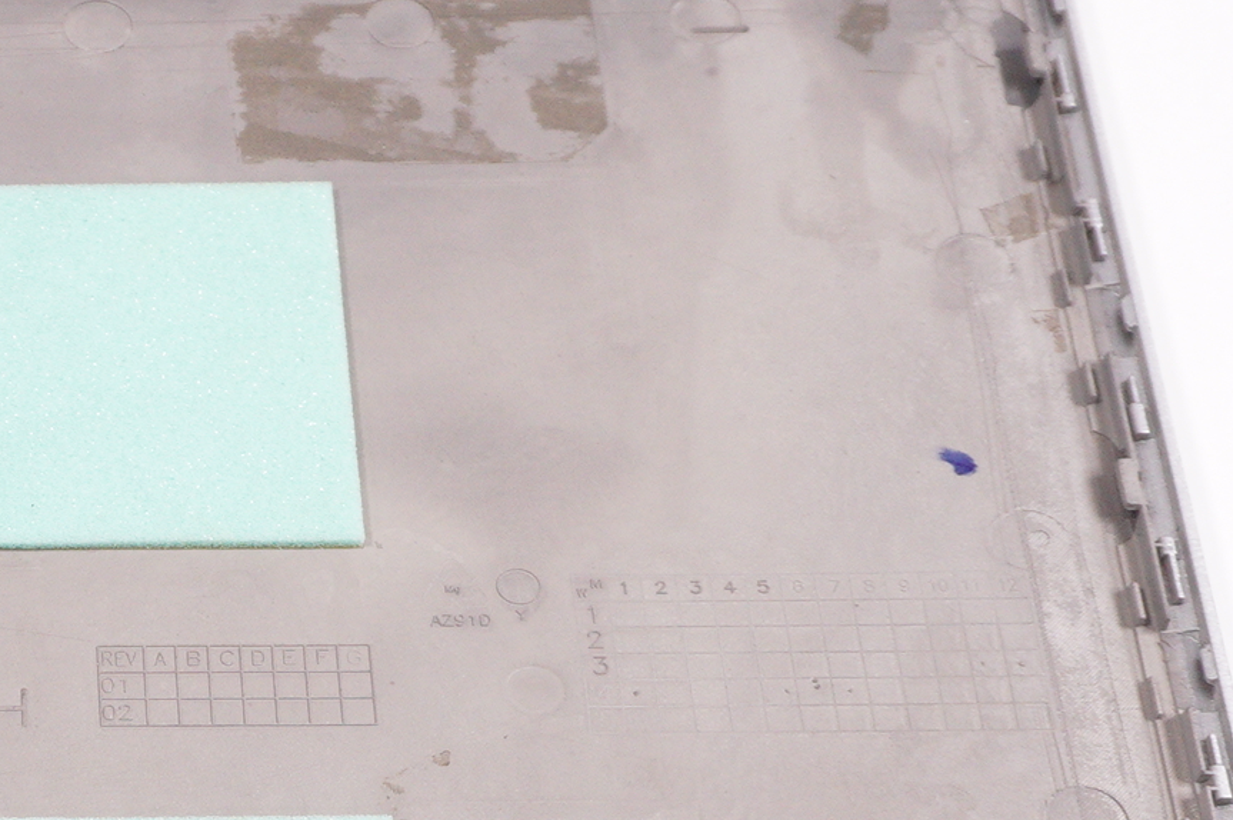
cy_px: 863
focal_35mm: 110
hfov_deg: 17.3
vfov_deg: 12.3
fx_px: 3756
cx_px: -444
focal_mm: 21
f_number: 5.6
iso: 800
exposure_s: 1/250
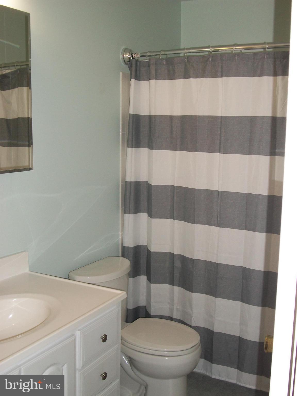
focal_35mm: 40
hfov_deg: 36.0
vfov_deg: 46.8
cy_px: 198
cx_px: 148
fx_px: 458
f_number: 3.2
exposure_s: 1/80
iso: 80
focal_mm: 7.1
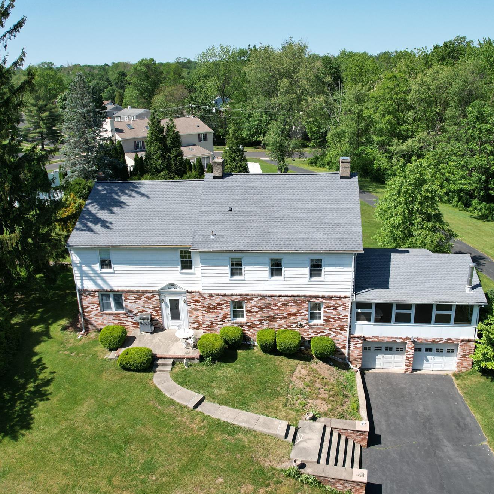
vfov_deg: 55.6
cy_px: 253
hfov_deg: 55.6
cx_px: 257
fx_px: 468
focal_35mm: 29
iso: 110
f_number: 2.8
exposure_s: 1/1500
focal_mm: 8.38
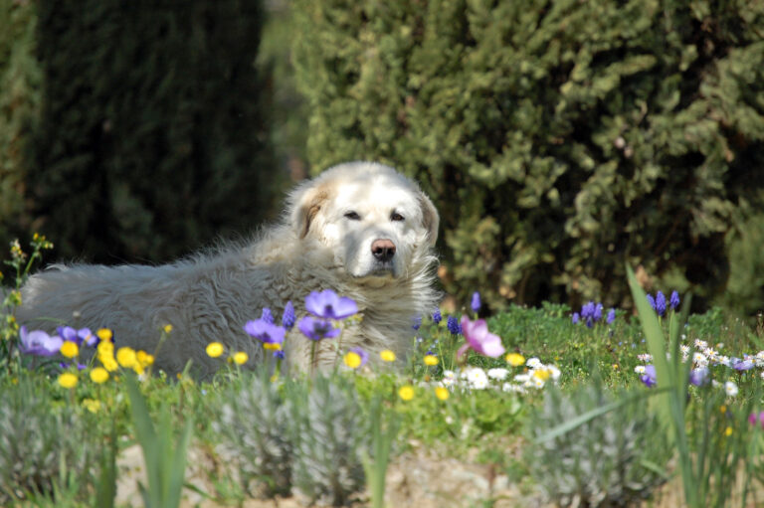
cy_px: 254
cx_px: 382
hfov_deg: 6.9
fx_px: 6362
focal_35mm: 300
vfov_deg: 4.6
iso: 400
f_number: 5.6
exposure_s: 1/1250
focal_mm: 200
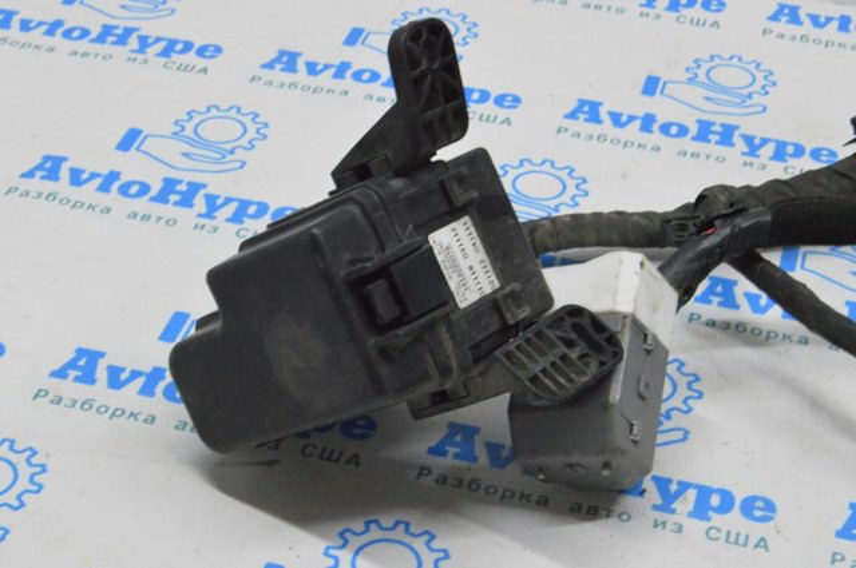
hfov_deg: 24.6
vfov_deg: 16.5
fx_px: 1959
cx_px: 428
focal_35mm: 82
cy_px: 284
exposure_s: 1/20
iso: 6400
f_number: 20
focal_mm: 55
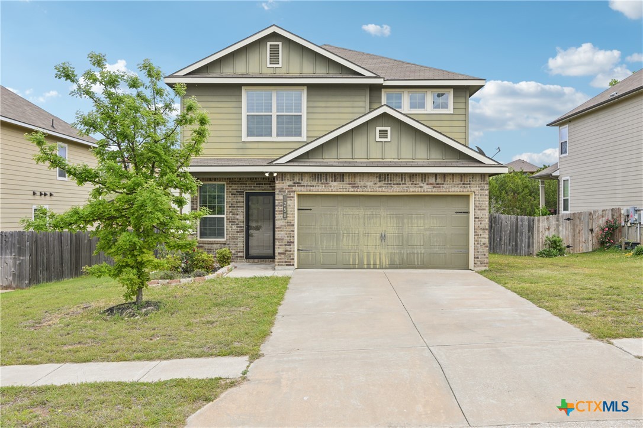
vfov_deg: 40.0
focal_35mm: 33
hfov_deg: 57.2
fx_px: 589
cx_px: 322
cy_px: 214
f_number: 6.7
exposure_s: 1/350
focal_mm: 22
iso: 100
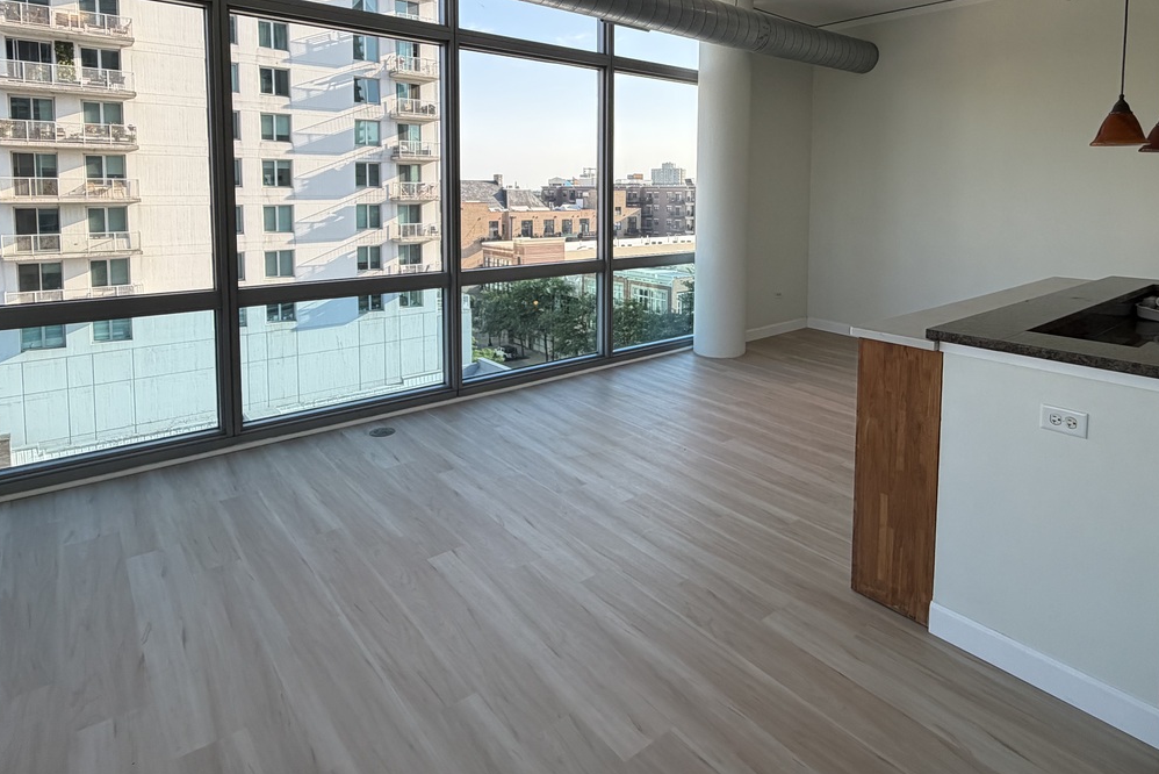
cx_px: 633
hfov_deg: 81.0
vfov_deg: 57.7
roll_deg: -0.4
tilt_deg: -3.2
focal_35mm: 21
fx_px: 676
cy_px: 235
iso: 50
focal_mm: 2.22
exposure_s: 1/342
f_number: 2.2
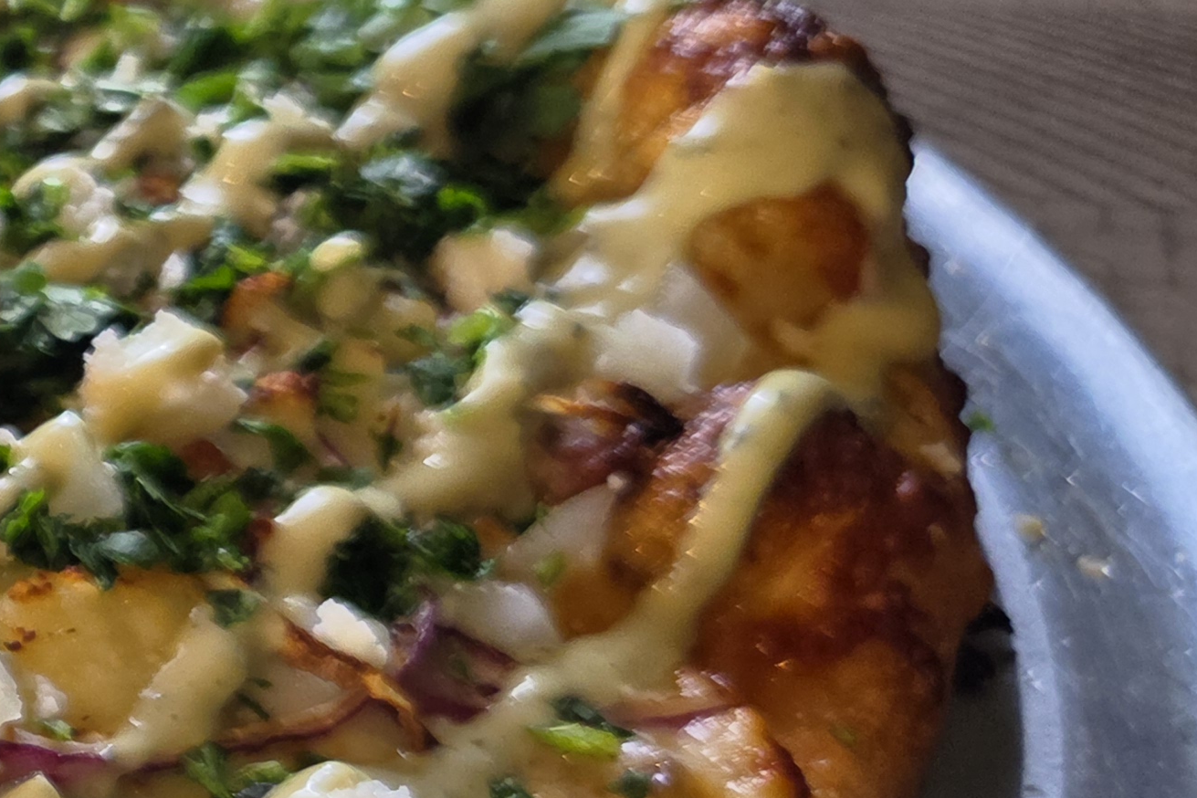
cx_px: -609
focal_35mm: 73
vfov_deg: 18.6
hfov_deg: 22.6
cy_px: 521
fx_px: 2427
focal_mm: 5.4
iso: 160
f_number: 1.8
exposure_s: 1/120
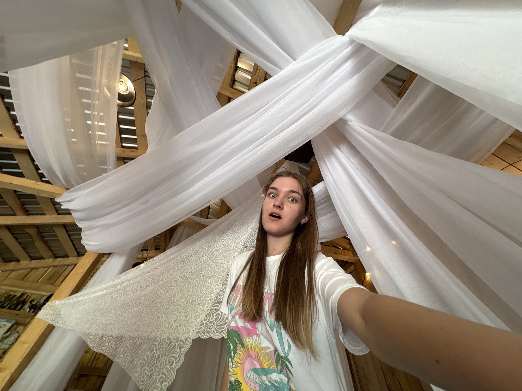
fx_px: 211
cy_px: 196
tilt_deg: +51.9
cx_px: 261
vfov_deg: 85.7
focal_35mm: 14
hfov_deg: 102.1
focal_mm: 2.22
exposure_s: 1/50
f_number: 2.2
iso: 160
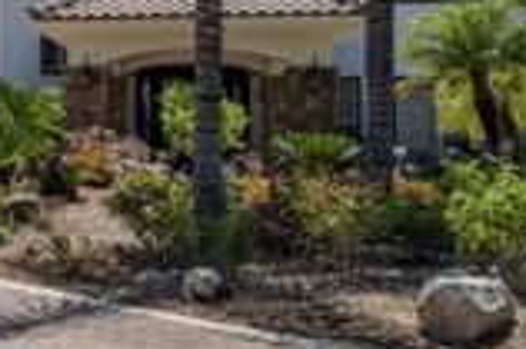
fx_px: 978
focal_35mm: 67
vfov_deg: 19.6
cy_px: -3
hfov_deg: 27.7
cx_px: -40
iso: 200
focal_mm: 22
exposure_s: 1/500
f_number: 10
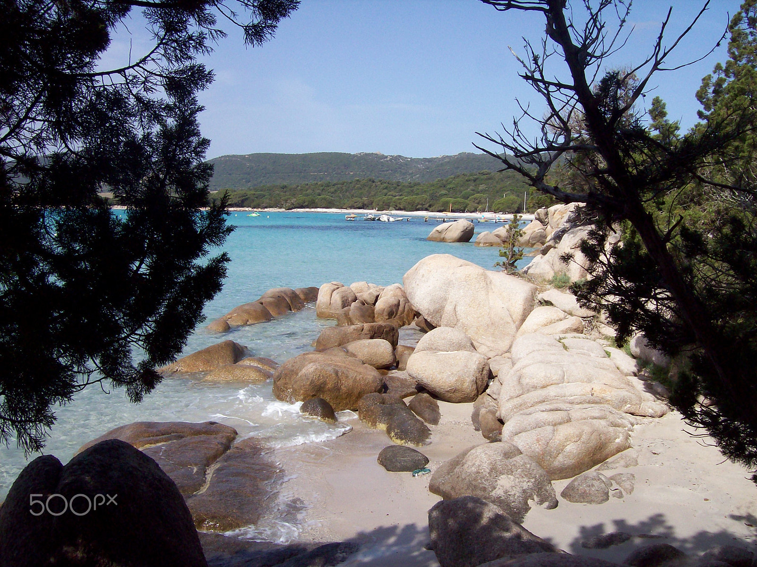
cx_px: 378
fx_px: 787
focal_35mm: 36
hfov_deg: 51.4
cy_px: 284
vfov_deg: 39.6
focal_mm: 6
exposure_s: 1/773
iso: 80
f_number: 4.8
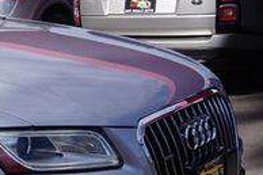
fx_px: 830
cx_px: -133
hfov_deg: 16.4
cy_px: 133
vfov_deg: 12.0
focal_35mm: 114
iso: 100
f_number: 14
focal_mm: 23
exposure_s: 1/125
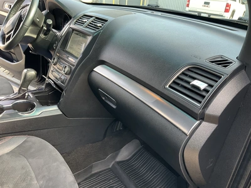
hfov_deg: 61.7
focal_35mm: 29
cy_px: 94
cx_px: 126
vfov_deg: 48.2
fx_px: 210
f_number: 1.8
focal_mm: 3
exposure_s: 1/122
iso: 64
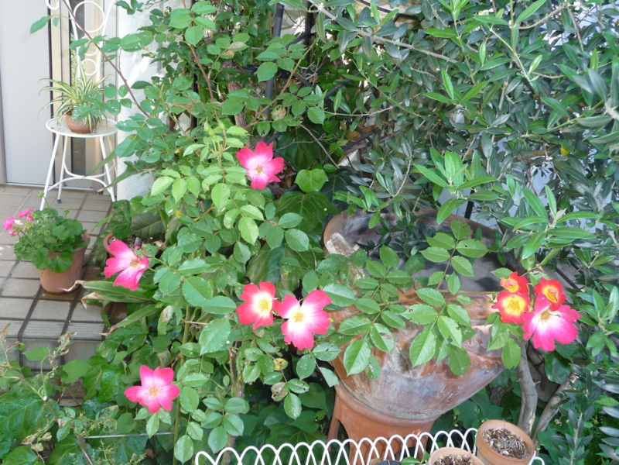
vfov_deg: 41.8
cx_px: 310
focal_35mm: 34
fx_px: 608
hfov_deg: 54.0
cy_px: 232
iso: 100
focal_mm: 5.6
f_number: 3.6
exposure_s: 1/30
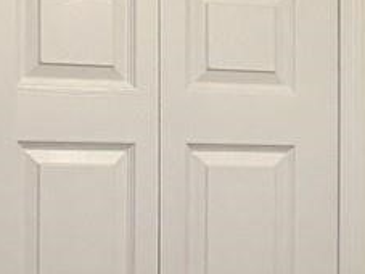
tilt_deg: +0.1
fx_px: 1929
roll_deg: +0.3
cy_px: 213
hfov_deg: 10.3
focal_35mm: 183
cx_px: 635
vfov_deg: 8.1
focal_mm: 5.7
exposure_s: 1/120
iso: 125
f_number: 1.5
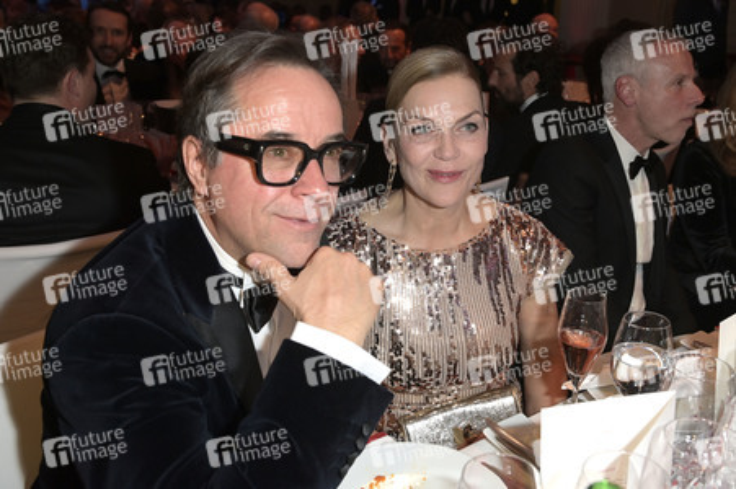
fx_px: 633
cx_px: 368
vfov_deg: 42.3
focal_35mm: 31
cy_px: 244
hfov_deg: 60.3
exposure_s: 1/80
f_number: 5.6
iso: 1000
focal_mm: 31
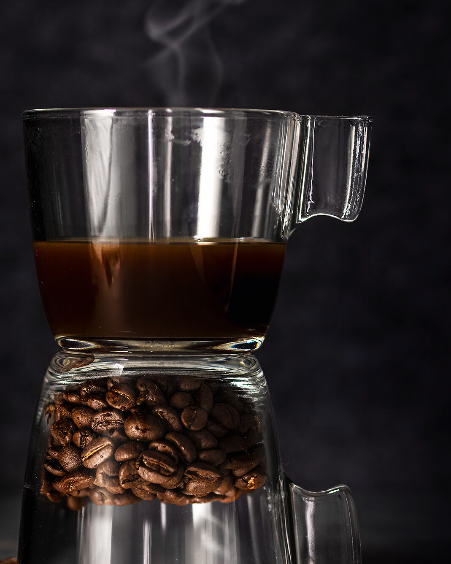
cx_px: 119
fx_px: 2953
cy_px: 317
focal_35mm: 177
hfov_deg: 8.7
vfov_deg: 10.9
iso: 100
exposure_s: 1/3
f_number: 5.6
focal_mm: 105
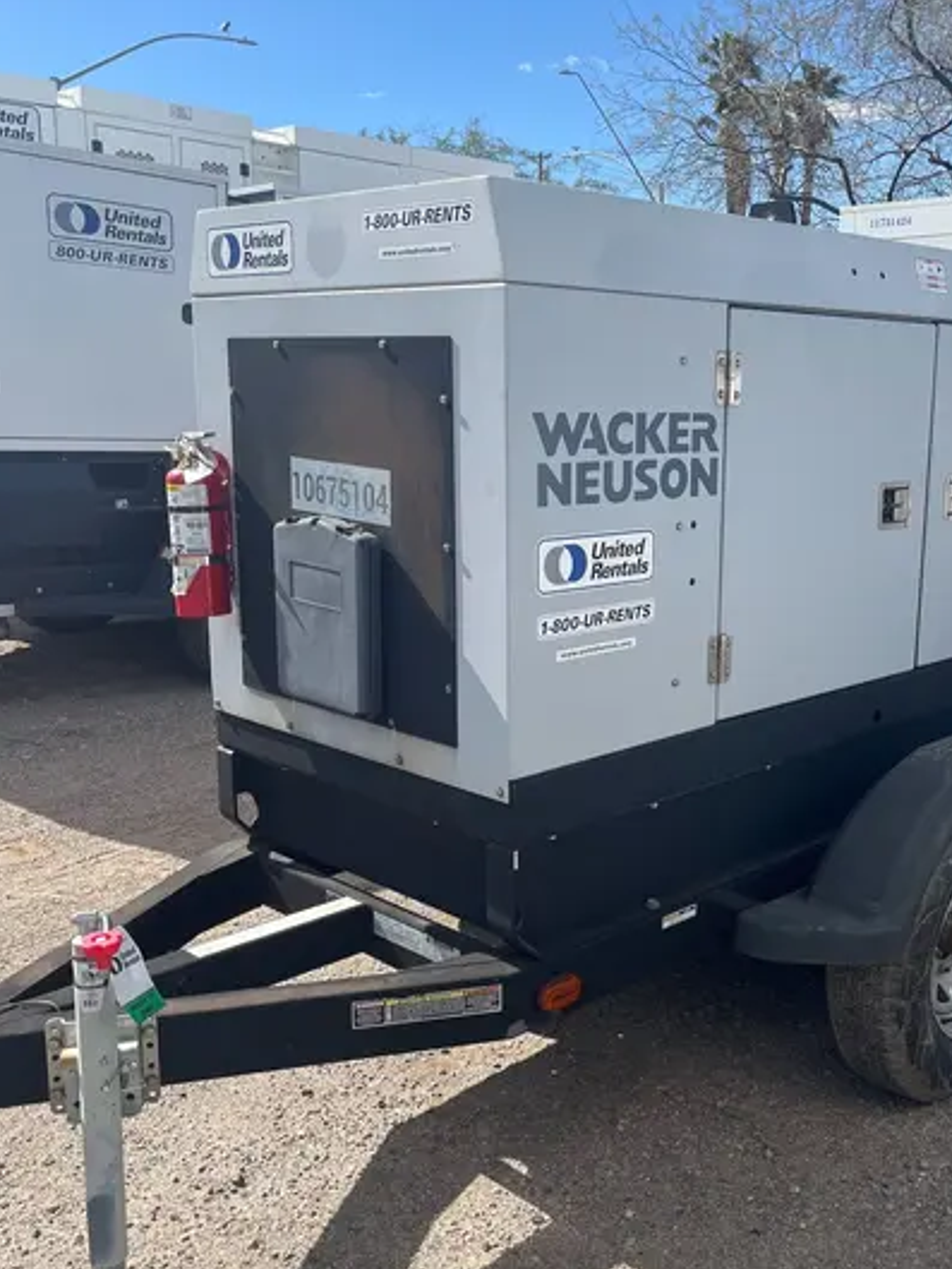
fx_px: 1320
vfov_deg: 51.3
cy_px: 661
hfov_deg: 39.2
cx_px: 631
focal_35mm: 36
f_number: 1.6
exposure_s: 1/2967
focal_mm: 5.1
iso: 50
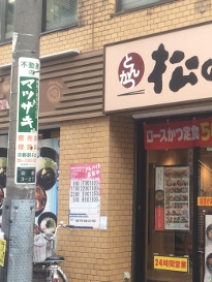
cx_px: 215
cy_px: 135
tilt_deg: +4.6
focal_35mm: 68
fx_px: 555
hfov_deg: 20.9
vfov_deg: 28.5
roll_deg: +1.0
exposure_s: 1/221
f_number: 2.2
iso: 32
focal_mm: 4.15
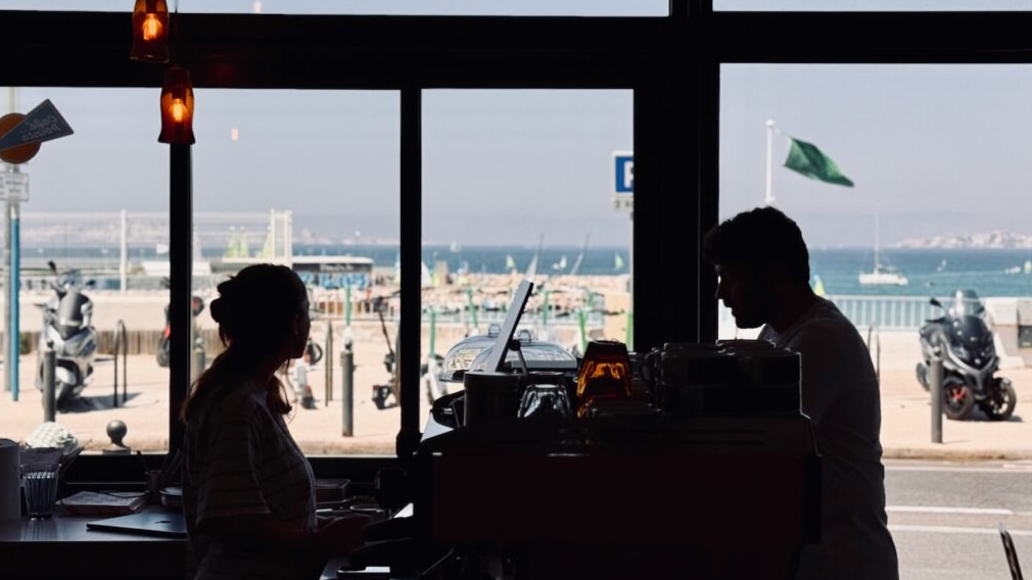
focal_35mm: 53
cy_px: 292
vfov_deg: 22.6
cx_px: 517
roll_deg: -0.4
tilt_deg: -0.2
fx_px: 1450
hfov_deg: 39.2
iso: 64
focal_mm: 6.76
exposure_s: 1/5208
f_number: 1.78
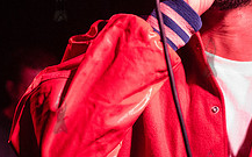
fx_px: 823
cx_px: 209
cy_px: 57
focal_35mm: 120
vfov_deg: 10.9
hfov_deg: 17.2
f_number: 3.5
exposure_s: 1/320
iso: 12800
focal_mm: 44
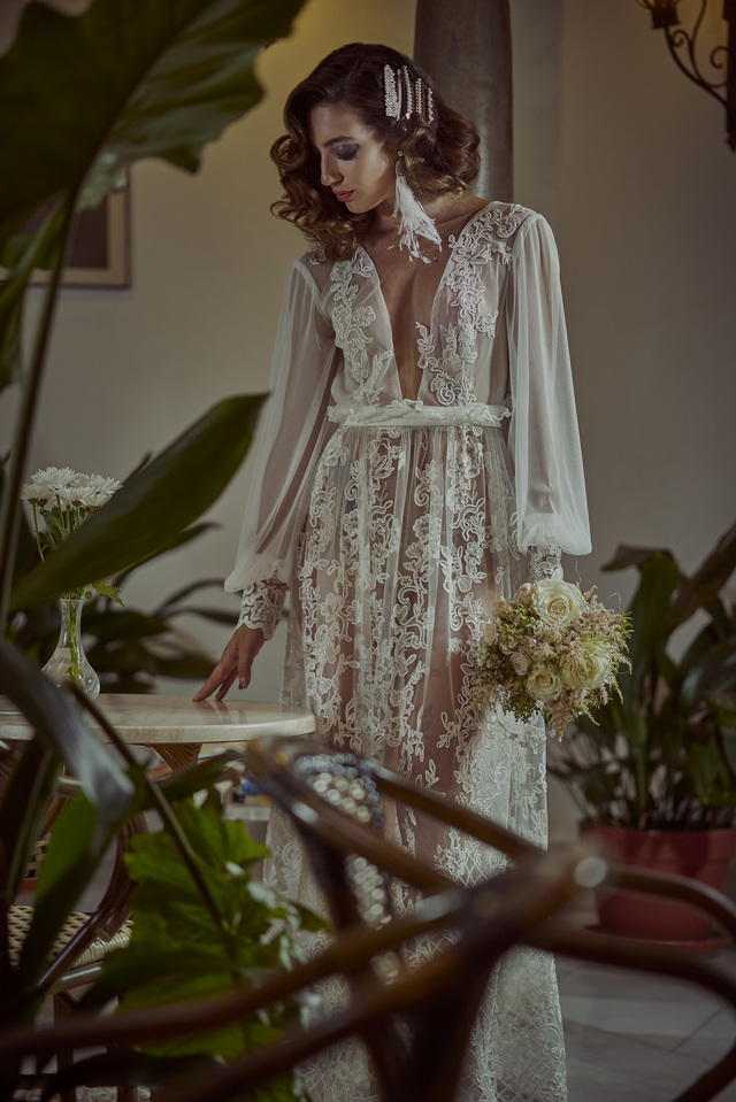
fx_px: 3217
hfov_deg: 13.0
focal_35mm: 105
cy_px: 551
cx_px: 368
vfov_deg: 19.5
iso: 1000
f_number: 2.8
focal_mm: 105
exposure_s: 1/200
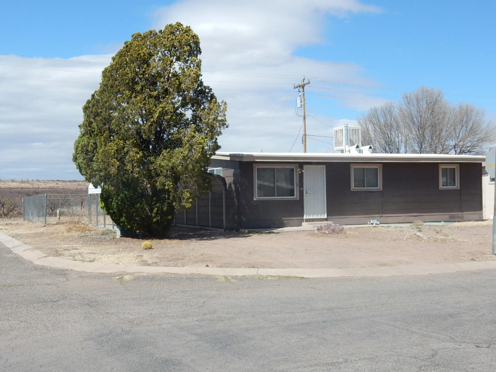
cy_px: 210
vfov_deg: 29.6
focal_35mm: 49
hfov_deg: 38.9
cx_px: 227
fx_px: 702
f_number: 4.2
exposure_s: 1/1250
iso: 125
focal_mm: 7.6
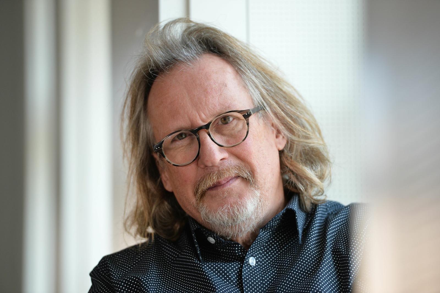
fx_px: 2443
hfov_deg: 10.3
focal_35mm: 200
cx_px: 220
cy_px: 146
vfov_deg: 6.9
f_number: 3.2
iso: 400
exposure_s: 1/200
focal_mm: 200
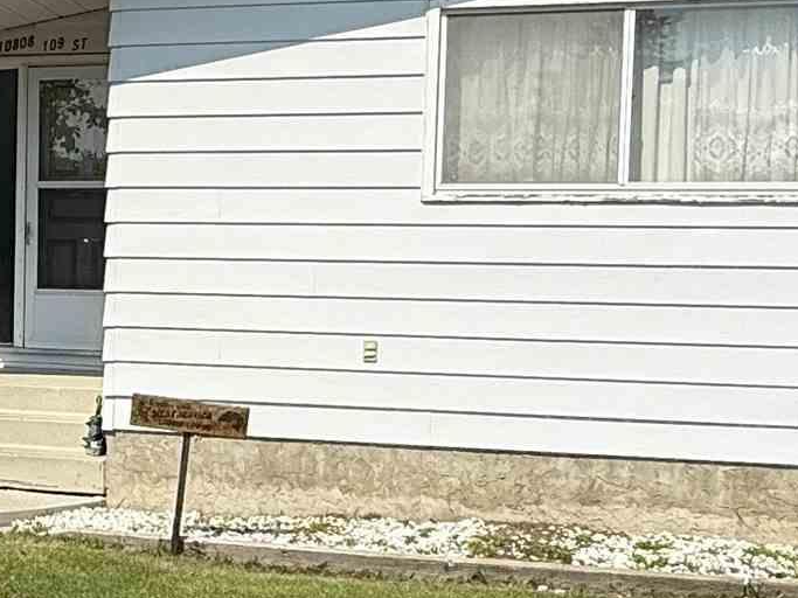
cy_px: 331
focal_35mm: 63
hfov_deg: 28.3
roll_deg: -1.0
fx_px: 1452
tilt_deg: -3.5
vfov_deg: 23.3
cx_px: -47
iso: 50
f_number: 2.2
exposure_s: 1/3891
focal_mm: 2.22
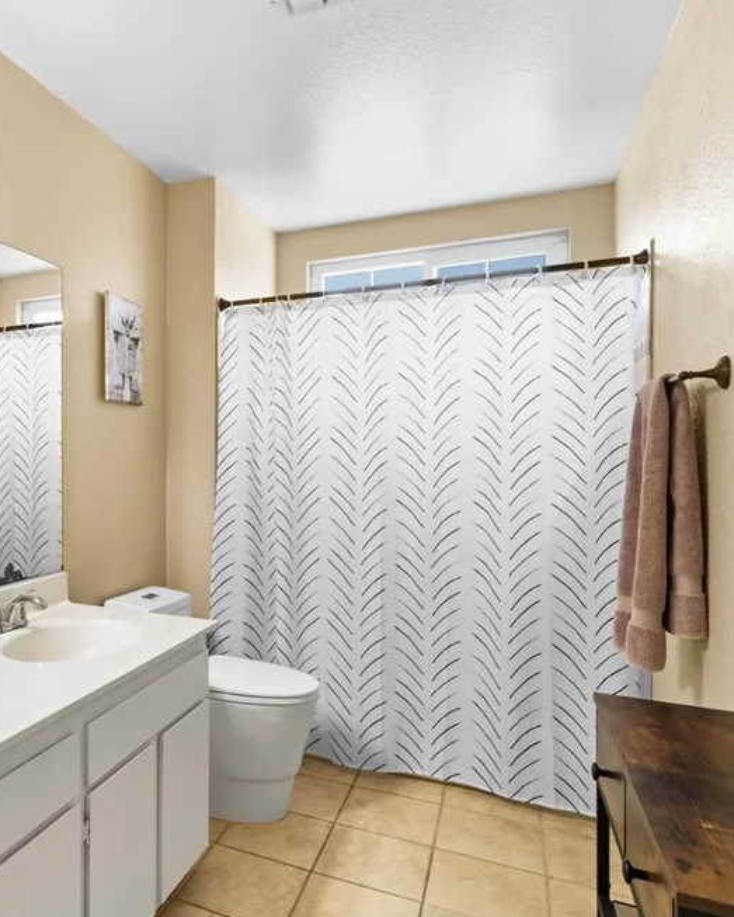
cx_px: 138
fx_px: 678
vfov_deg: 68.1
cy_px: 456
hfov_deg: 52.8
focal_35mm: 25
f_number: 8
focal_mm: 17
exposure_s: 1/40
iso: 500
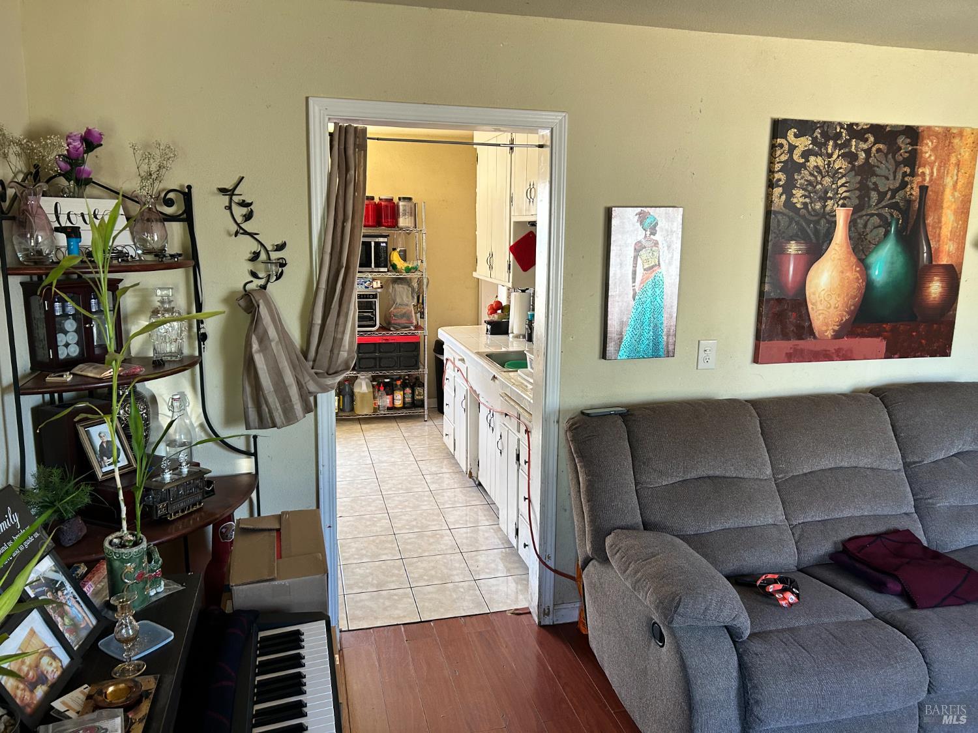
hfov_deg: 67.3
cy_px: 366
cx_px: 489
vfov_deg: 53.1
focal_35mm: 26
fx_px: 735
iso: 125
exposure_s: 1/74
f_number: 1.5
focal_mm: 5.7
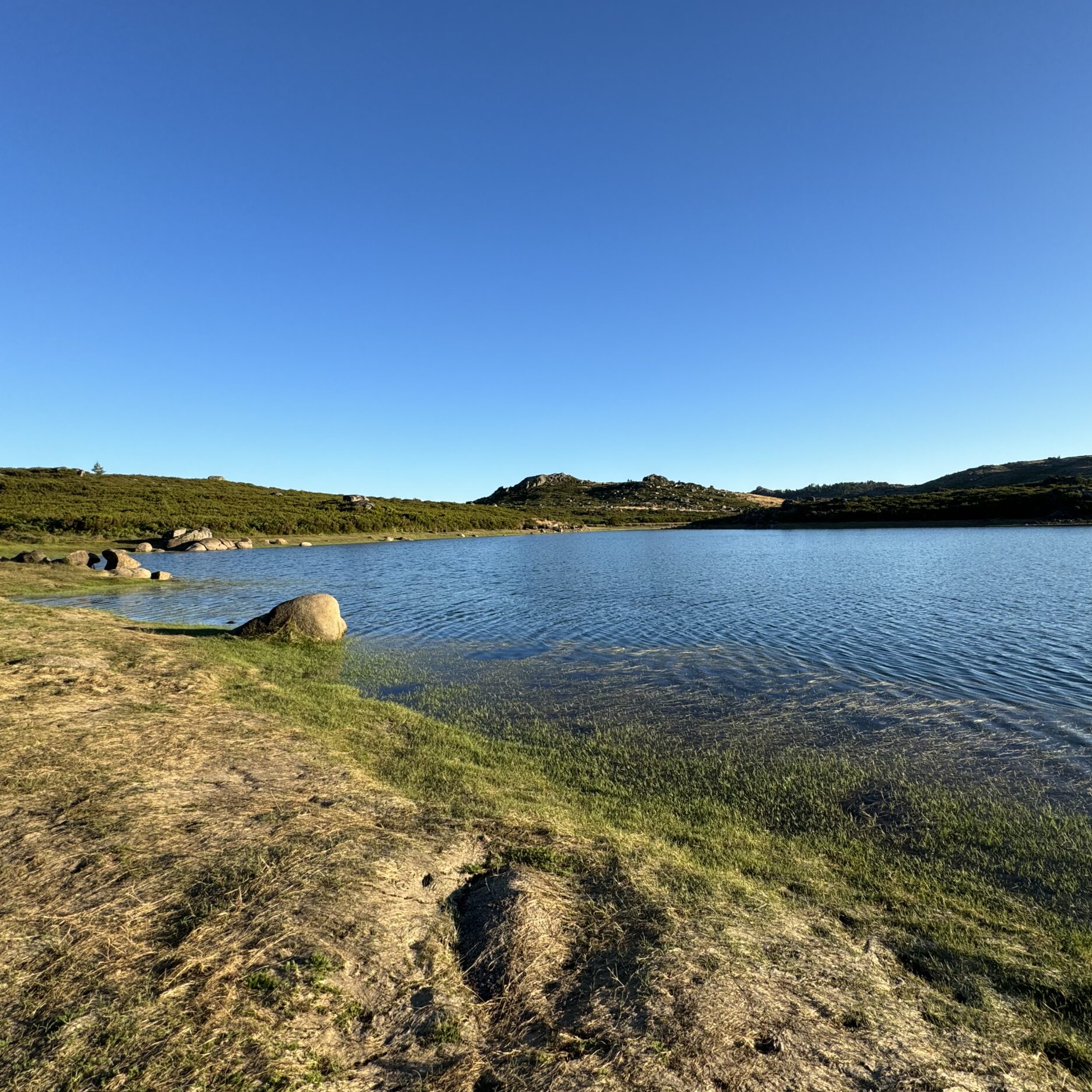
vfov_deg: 84.0
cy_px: 552
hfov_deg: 83.9
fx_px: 607
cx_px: 580
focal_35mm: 17
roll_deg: +2.1
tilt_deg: -2.6
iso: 50
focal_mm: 2.22
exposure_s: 1/980
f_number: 2.2
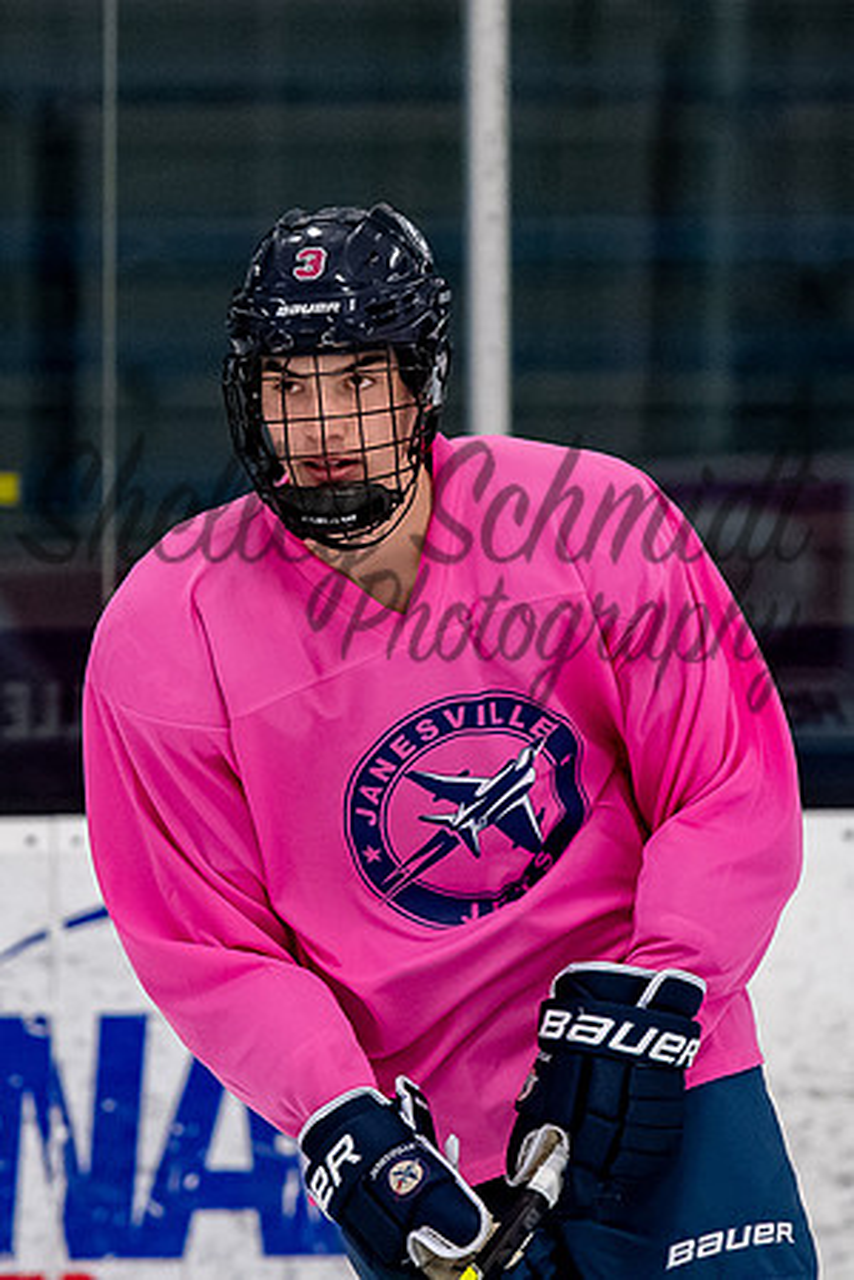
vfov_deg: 3.5
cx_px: 304
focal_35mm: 583
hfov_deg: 2.4
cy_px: 450
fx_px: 20755
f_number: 3.5
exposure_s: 1/800
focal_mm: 200
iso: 2000
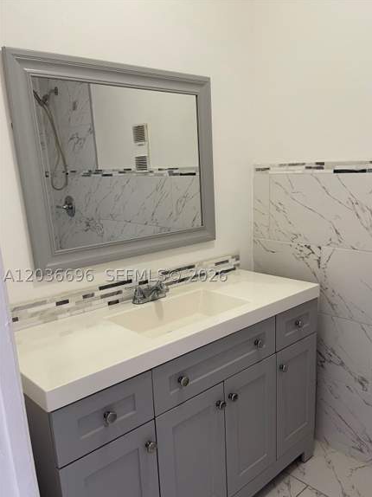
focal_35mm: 29
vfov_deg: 61.5
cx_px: 207
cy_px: 275
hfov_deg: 48.1
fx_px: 416
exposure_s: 1/60
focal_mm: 5.1
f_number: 1.6
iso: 125
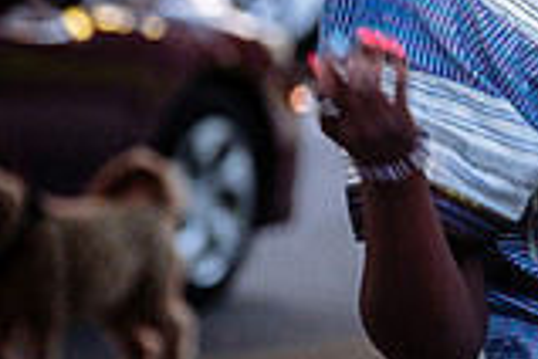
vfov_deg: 2.7
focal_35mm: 517
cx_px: 734
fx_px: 7726
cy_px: 103
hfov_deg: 4.0
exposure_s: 1/200
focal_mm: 94.5
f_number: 2.8
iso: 1250
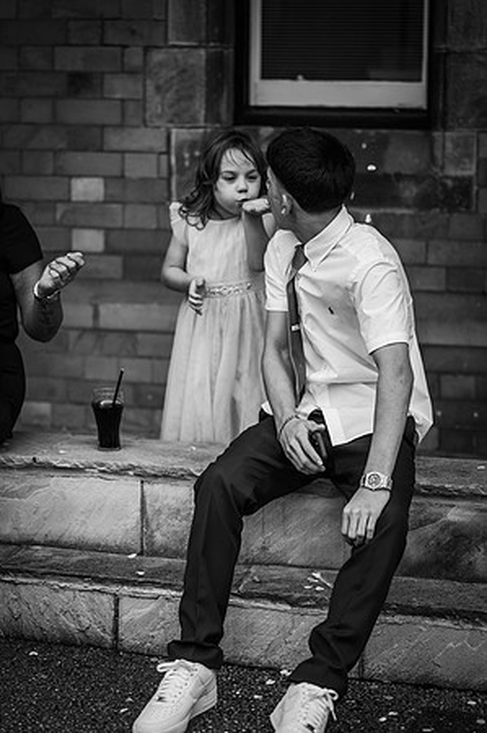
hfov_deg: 16.0
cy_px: 366
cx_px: 244
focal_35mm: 85
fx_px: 1729
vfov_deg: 23.9
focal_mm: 85
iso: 100
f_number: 1.8
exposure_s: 1/640
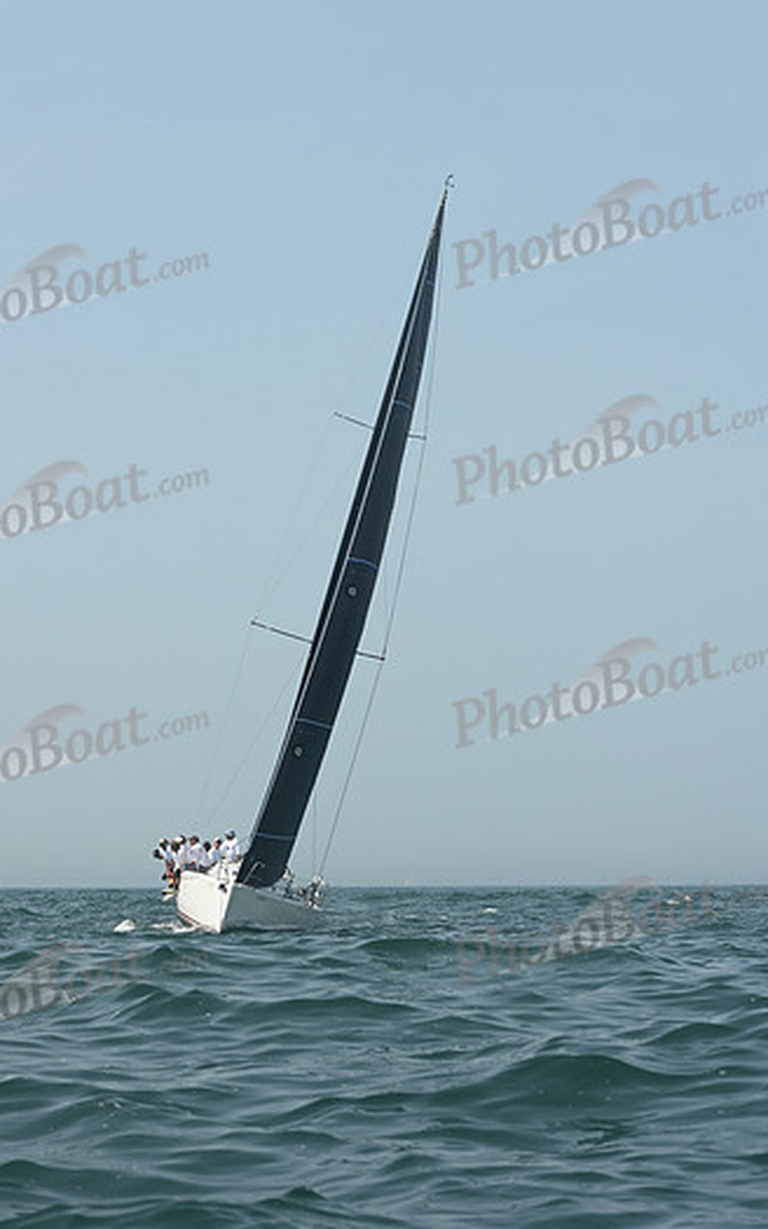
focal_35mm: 107
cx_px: 331
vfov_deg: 19.5
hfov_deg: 12.2
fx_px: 3584
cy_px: 599
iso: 320
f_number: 8
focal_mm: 95
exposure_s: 1/1250
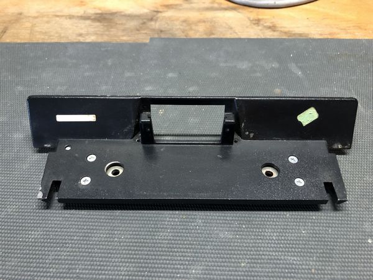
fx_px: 302
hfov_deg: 63.4
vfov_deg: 49.7
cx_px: 186
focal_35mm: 28
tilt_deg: -49.1
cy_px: 140
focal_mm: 4
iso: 100
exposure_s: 1/9
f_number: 1.8
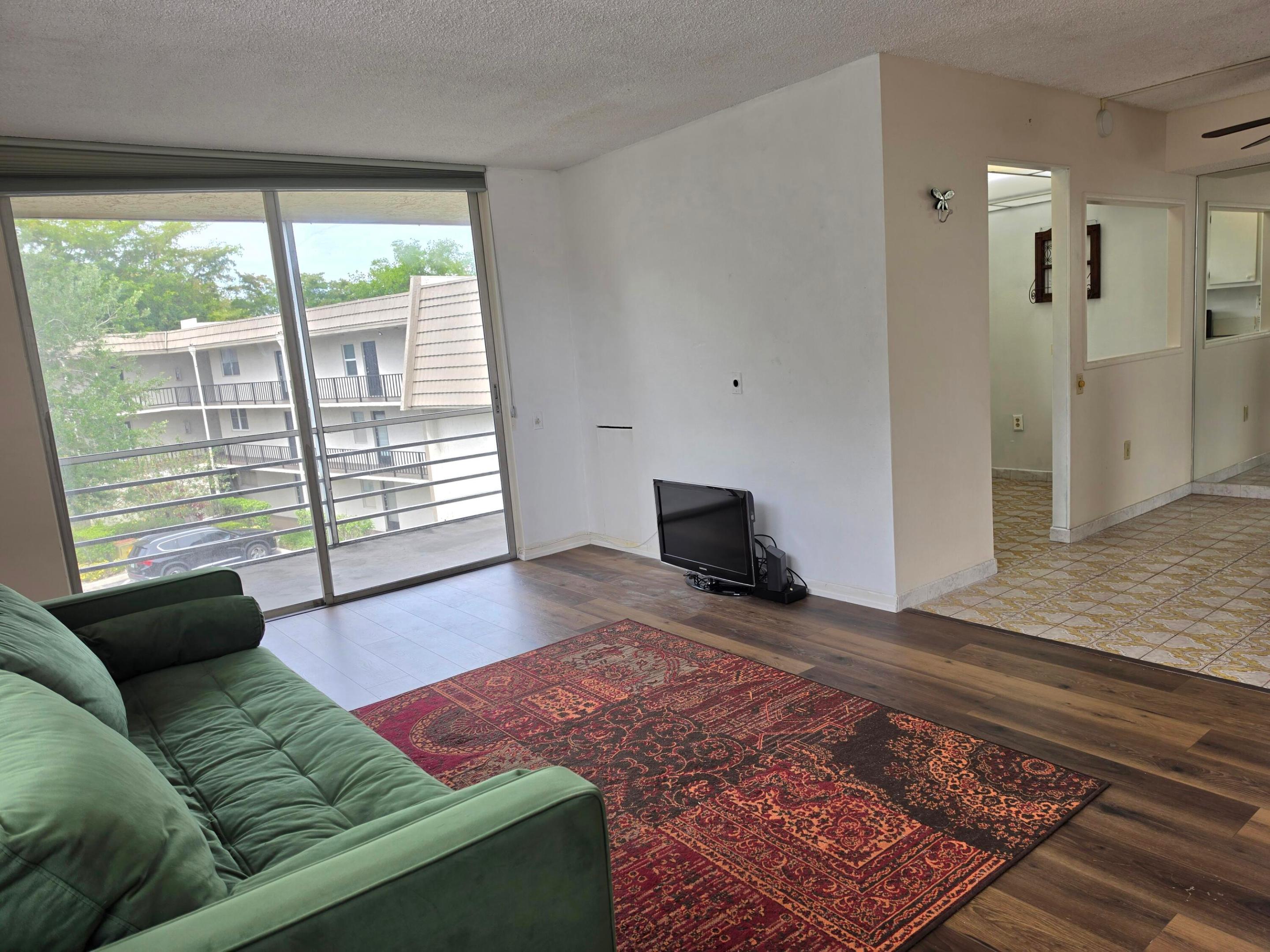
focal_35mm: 23
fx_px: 844
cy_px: 476
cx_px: 635
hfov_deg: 73.9
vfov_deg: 58.9
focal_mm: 6.5
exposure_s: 1/120
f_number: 1.4
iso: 12
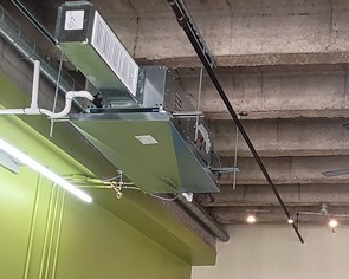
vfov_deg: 30.9
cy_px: 298
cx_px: 348
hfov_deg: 37.6
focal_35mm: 44
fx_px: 454
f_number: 2.2
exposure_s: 1/60
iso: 100
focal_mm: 1.74
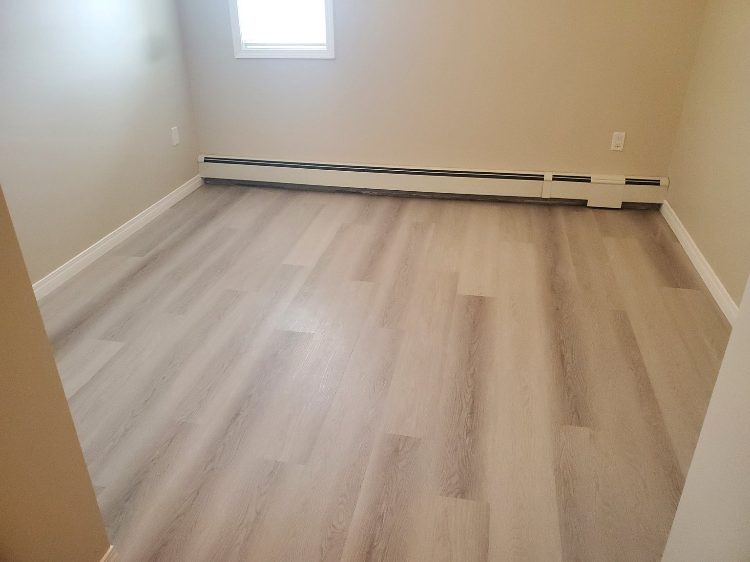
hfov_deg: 67.3
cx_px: 375
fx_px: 563
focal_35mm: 26
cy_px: 281
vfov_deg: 53.1
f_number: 2.4
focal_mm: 4.3
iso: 400
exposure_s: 1/40
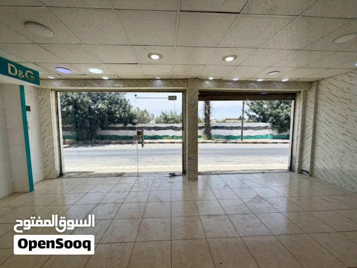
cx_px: 178
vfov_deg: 85.7
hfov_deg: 102.1
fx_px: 144
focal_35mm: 14
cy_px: 134
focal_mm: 2.22
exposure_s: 1/770
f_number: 2.2
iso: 32
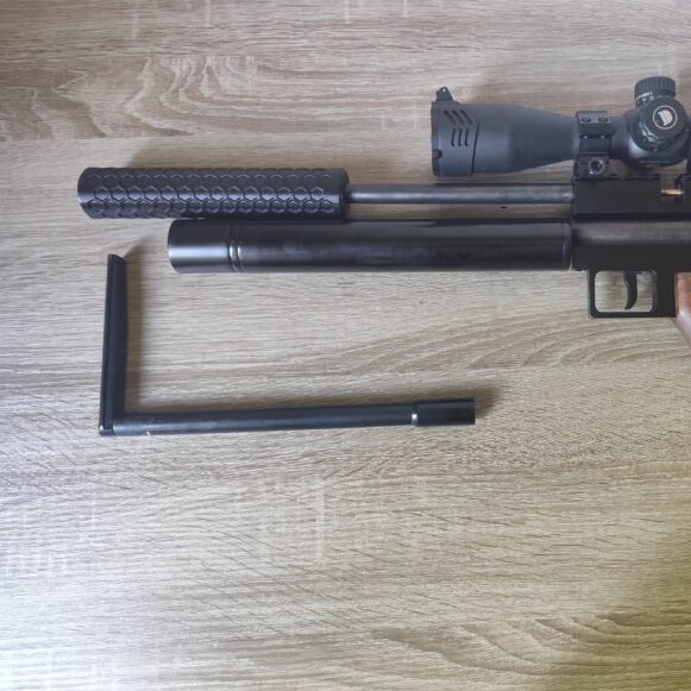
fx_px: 632
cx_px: 466
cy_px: 345
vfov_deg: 57.3
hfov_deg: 56.0
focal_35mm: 28
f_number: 1.65
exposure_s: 1/50
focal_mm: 6.19
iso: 1000
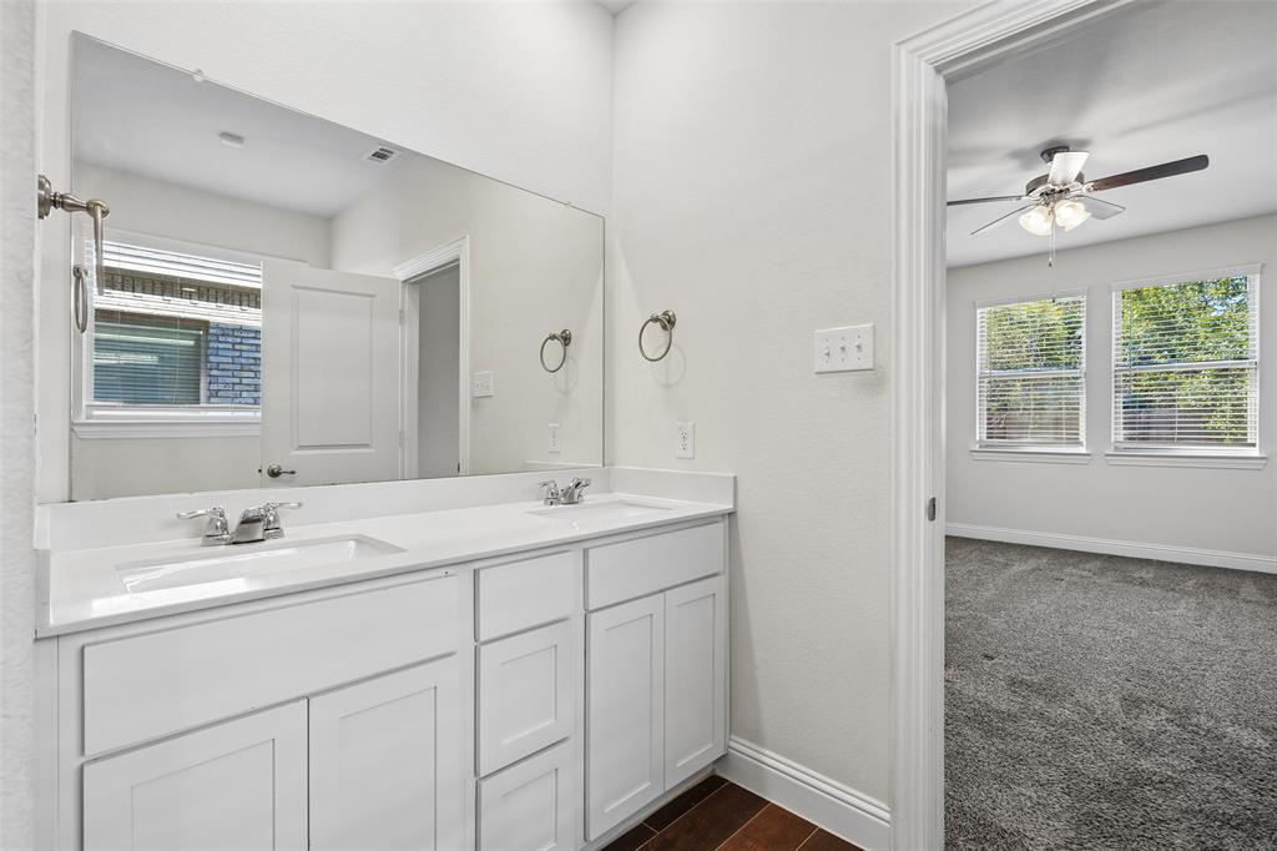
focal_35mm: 16
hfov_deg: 96.8
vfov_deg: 73.7
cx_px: 638
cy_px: 426
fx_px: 567
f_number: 8
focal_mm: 16
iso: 320
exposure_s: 1/30
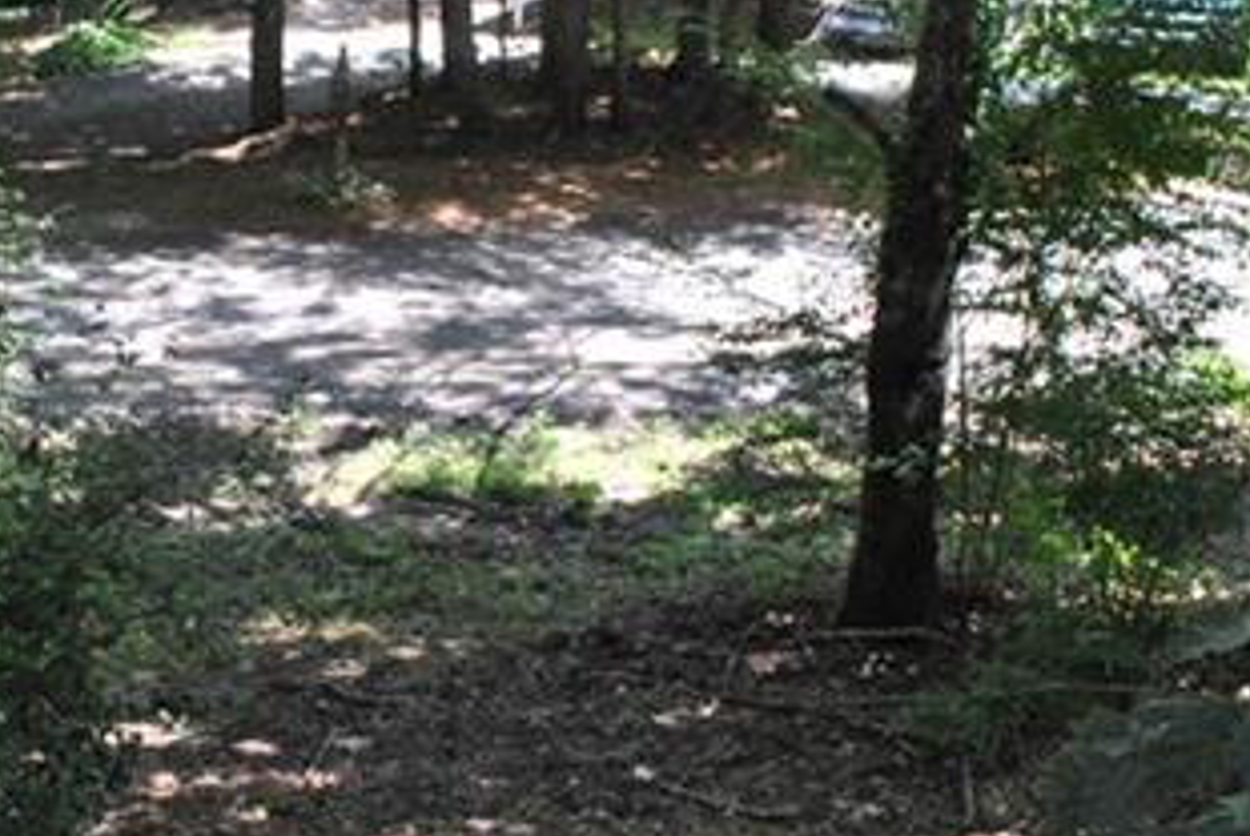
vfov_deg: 15.4
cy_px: 458
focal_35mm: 89
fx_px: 3093
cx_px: 109
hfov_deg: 22.3
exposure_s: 1/30
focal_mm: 18
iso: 200
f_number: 8
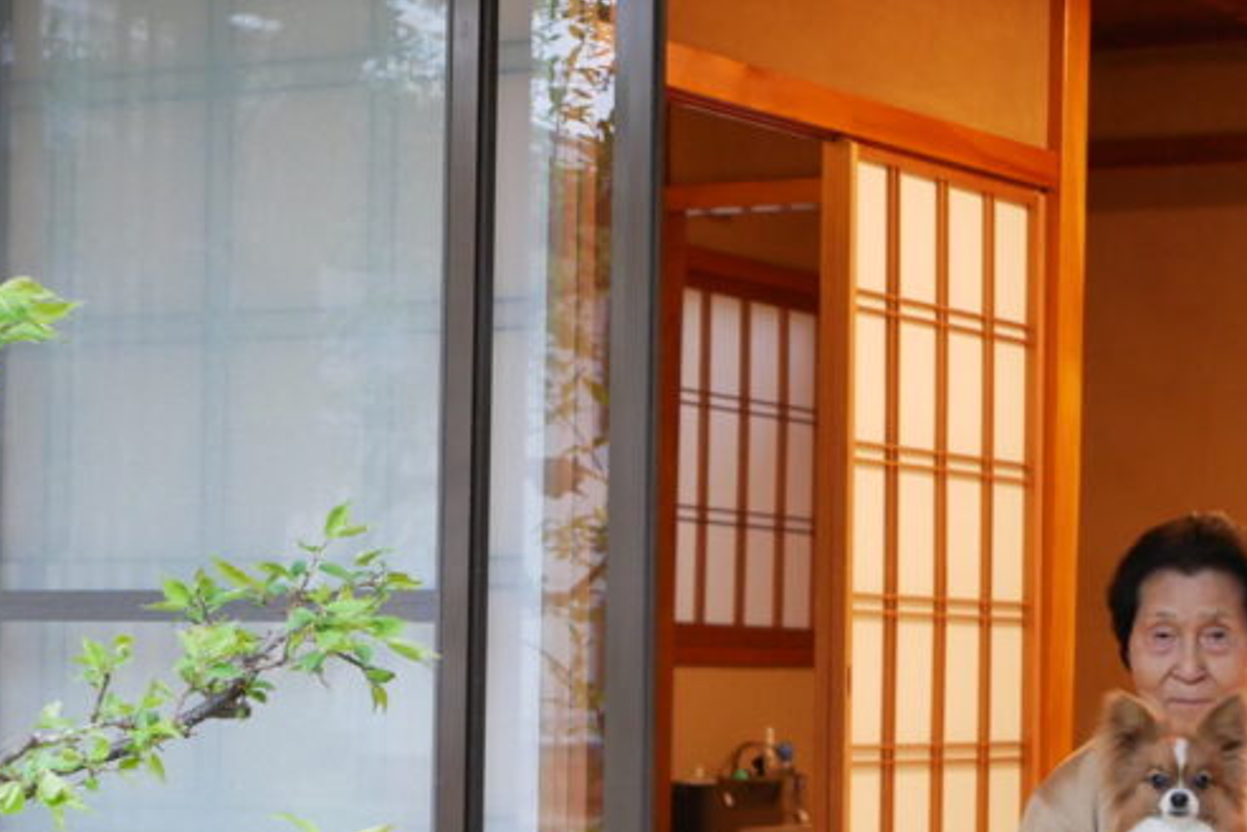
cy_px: 587
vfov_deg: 12.7
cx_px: 529
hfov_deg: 18.9
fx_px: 3742
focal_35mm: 108
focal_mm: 25
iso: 1600
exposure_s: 1/60
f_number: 3.5
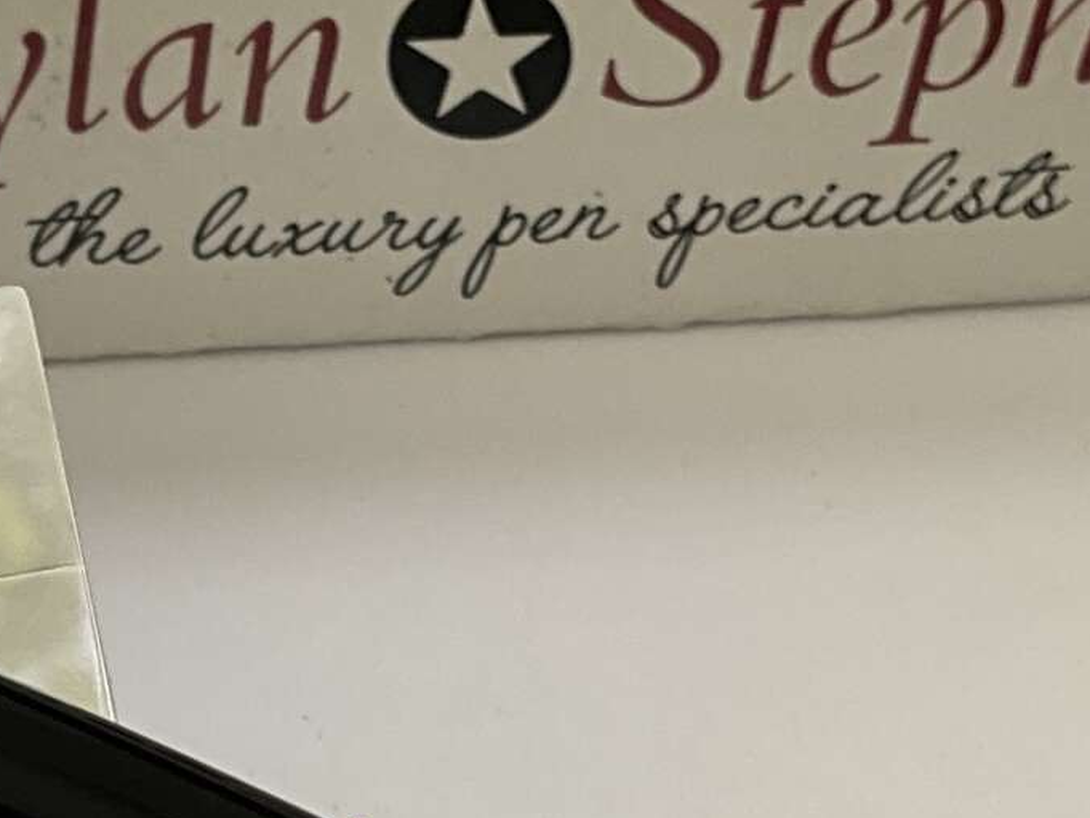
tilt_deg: -55.2
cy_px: 839
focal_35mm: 109
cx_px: 603
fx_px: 3433
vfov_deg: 13.4
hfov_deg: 18.0
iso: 40
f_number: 1.8
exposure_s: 1/122
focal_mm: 3
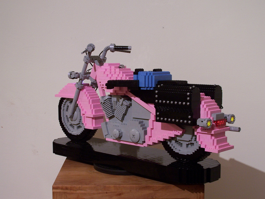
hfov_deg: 30.3
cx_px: 132
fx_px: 490
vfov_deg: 22.9
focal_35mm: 64
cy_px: 100
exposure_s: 1/2
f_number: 3.2
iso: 80
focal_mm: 10.7
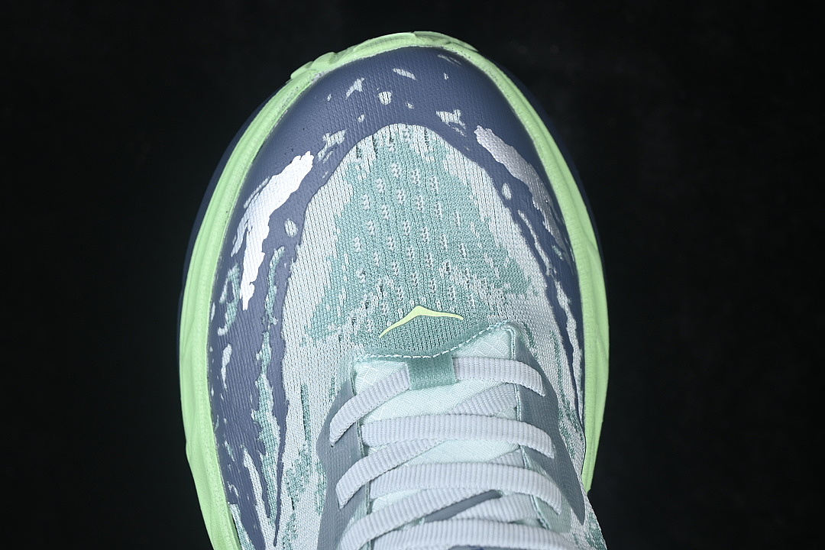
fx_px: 1719
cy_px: 275
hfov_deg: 27.0
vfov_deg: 18.2
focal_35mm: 75
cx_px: 412
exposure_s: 1/80
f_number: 7.1
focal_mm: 50
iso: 160
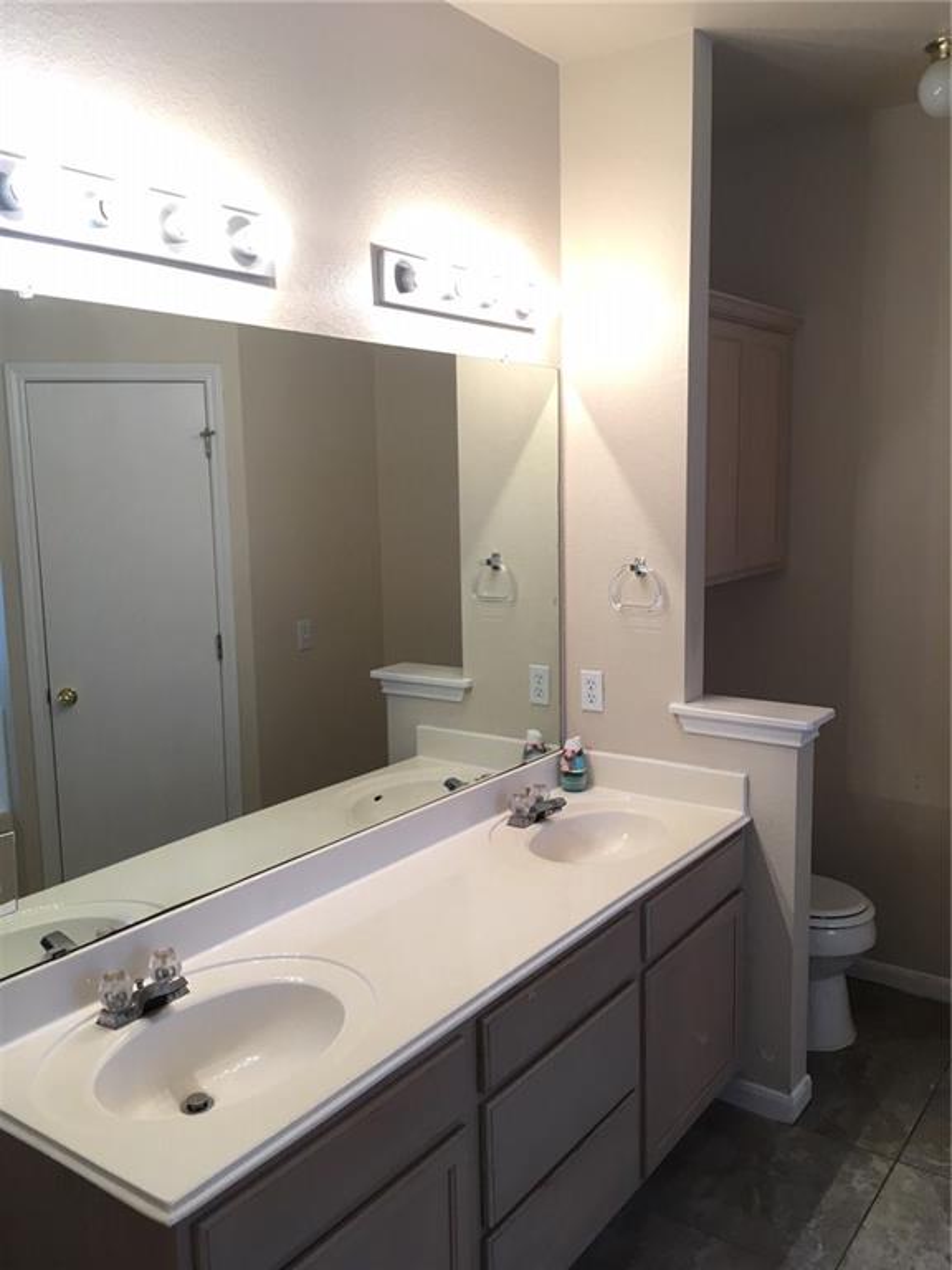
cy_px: 635
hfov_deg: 48.2
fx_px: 1063
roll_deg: +0.8
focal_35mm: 29
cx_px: 476
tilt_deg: -9.7
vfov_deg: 61.7
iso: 50
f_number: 2.2
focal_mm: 4.15
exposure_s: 1/30
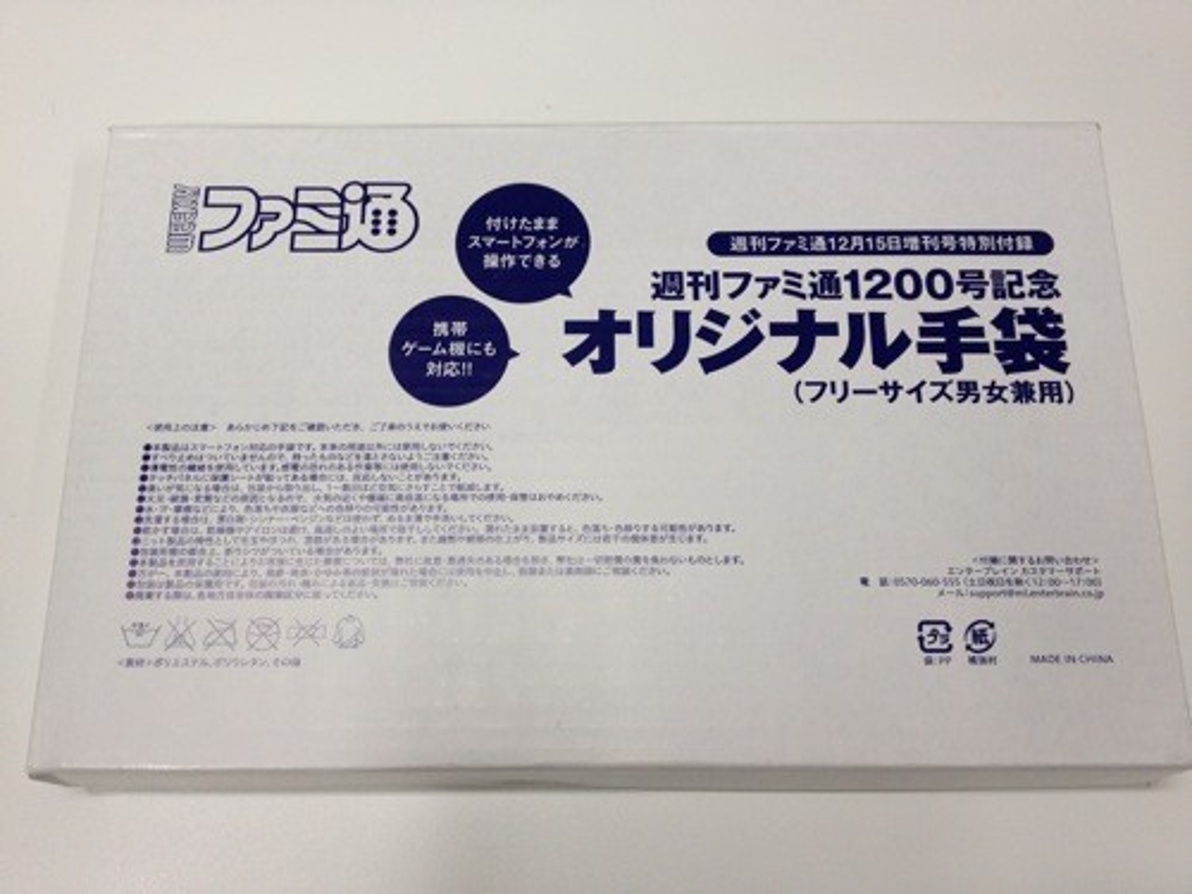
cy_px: 447
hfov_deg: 52.6
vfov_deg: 40.7
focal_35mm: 35
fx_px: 1205
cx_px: 596
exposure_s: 1/40
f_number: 2.4
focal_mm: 4.28
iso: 80
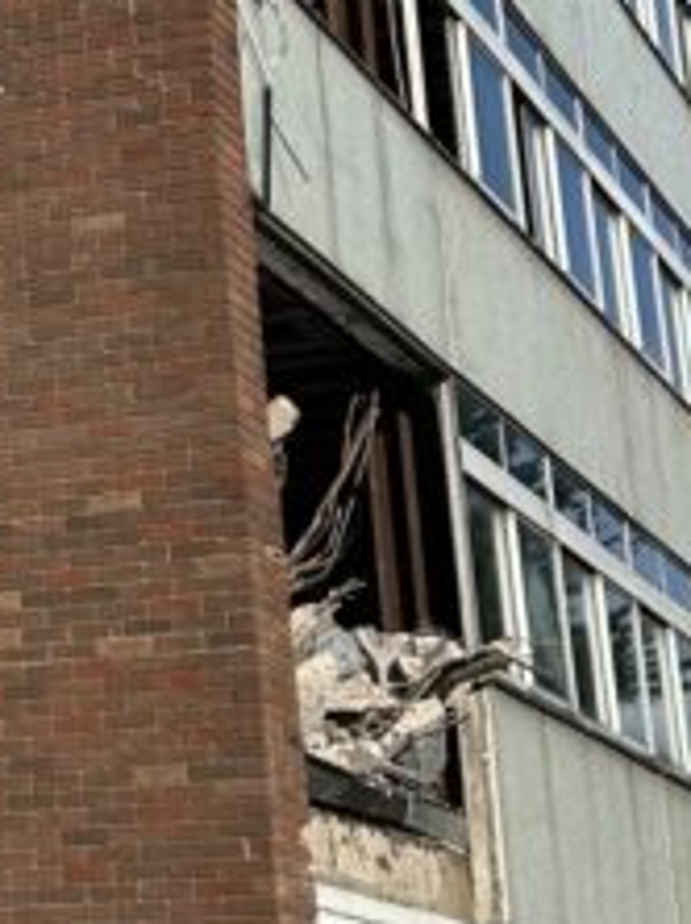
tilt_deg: +17.9
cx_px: -395
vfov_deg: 15.6
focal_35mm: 125
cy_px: 60
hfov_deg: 11.3
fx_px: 3333
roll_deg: +0.9
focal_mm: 5.7
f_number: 1.5
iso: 50
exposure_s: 1/4630
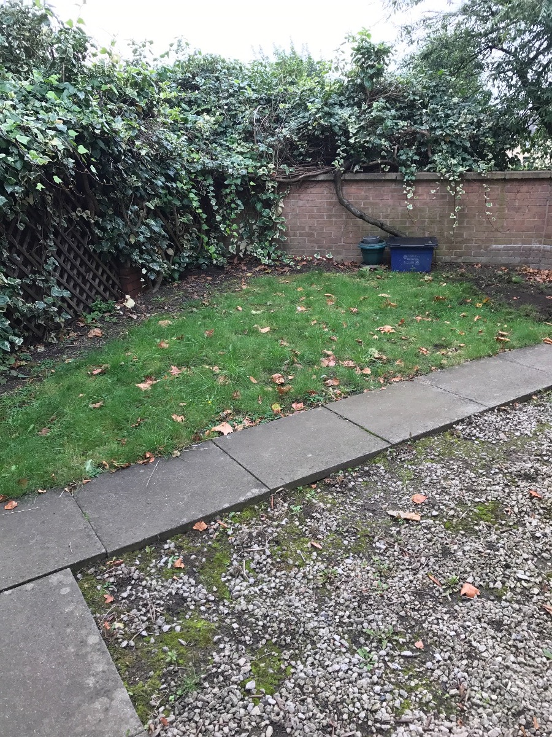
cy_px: 368
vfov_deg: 63.4
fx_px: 595
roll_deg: +1.4
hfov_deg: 49.7
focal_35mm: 28
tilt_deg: -20.0
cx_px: 276
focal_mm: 3.99
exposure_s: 1/100
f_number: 1.8
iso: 20
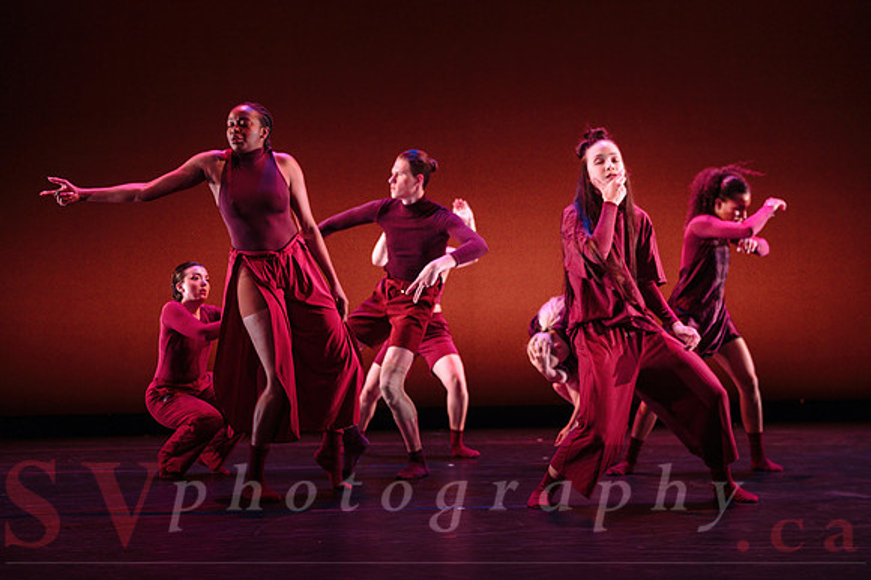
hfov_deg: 42.5
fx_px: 1120
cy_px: 336
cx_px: 436
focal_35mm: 46
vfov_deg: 29.0
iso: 2000
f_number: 2.8
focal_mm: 40
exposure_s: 1/250
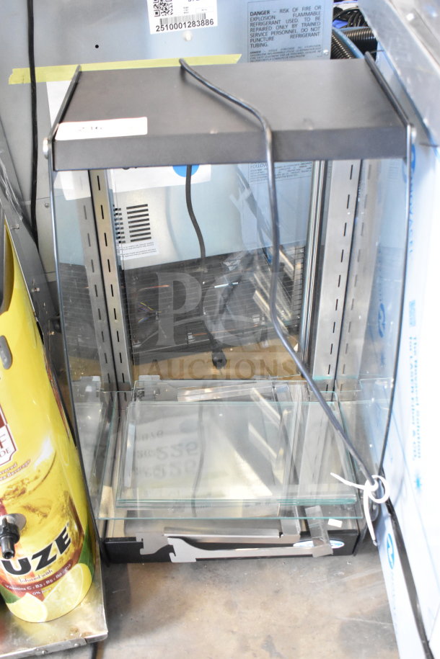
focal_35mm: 38
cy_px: 330
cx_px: 220
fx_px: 687
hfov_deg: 35.5
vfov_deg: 51.3
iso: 6400
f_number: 5
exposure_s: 1/100
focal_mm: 25
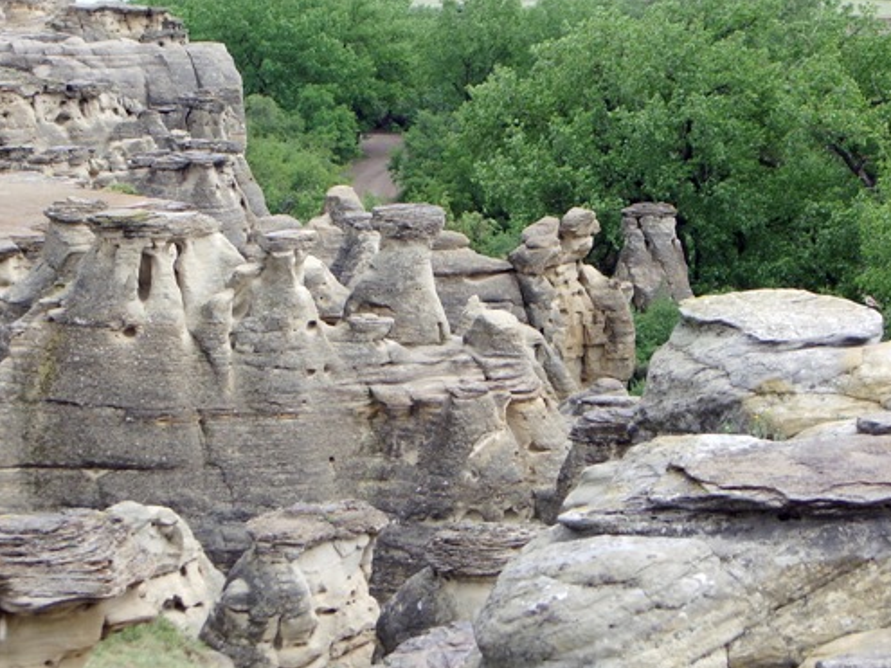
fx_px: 2959
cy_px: 357
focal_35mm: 115
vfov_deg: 12.9
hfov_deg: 17.1
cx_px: 414
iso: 100
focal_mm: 14.6
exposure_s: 1/125
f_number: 4.4
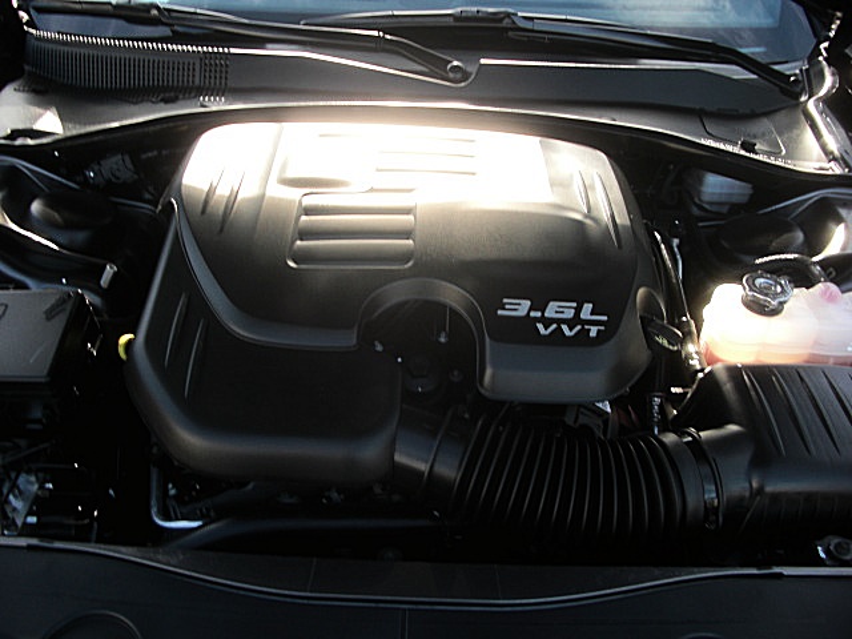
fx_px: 886
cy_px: 320
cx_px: 426
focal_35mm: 36
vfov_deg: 39.7
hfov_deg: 51.4
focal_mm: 6.3
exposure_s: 1/100
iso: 50
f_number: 2.8
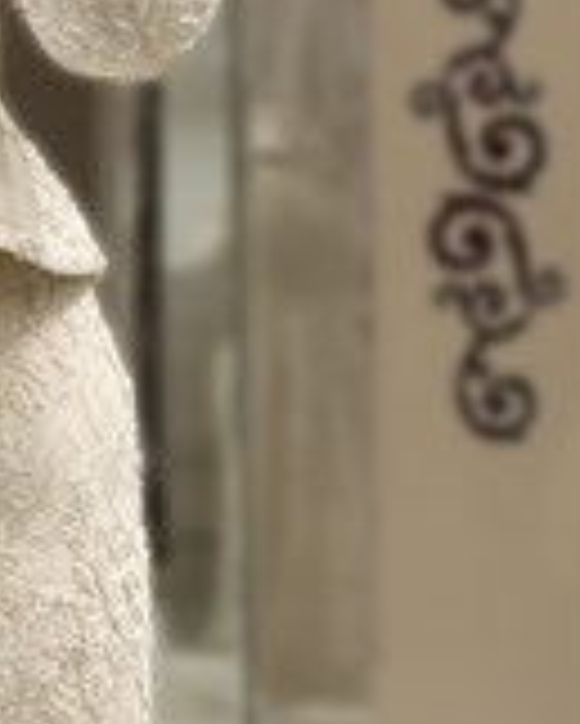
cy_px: -108
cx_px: -279
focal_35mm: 151
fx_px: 3237
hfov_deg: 9.9
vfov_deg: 12.5
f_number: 1.78
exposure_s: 1/693
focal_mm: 6.76
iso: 64
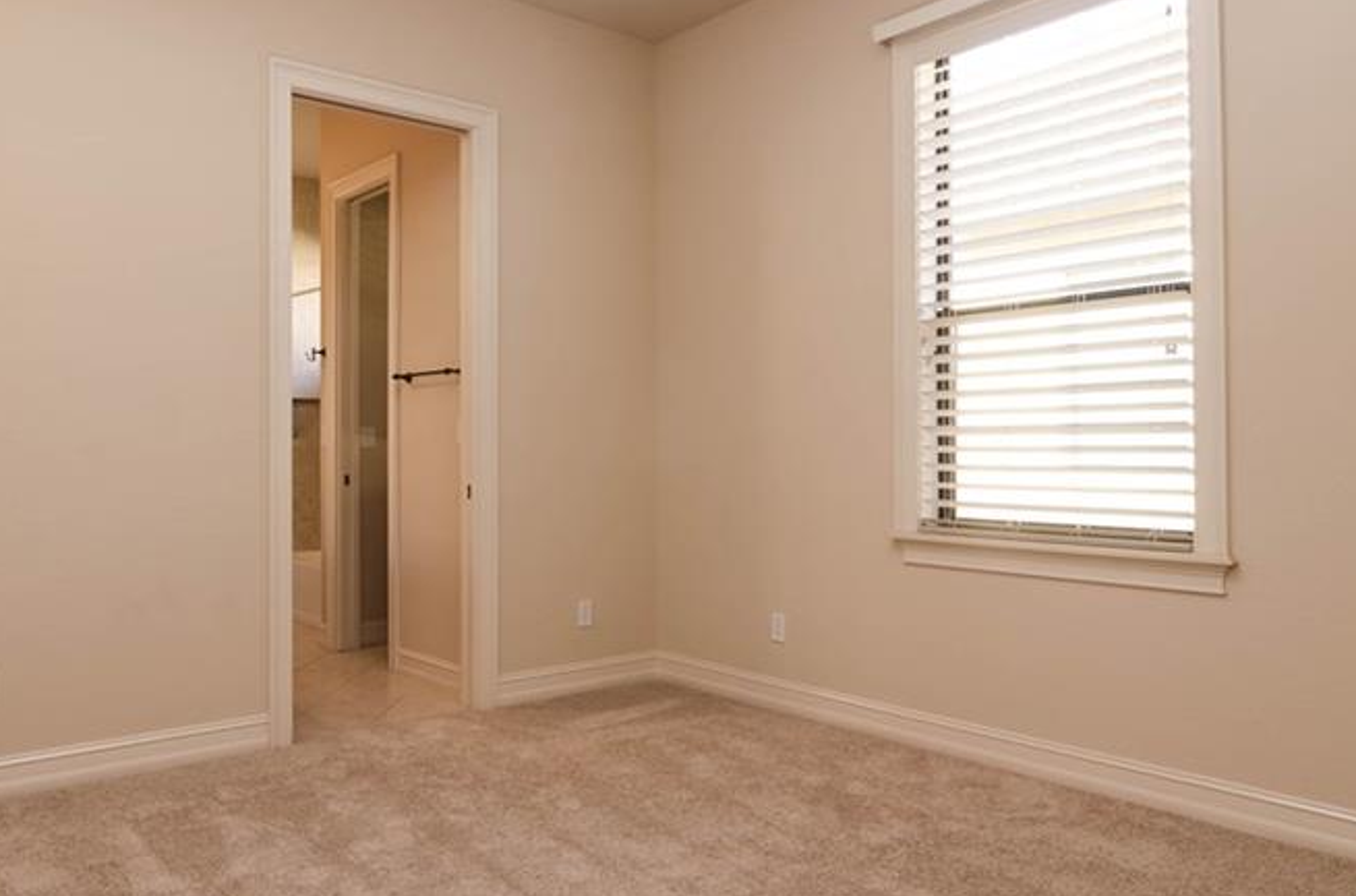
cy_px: 448
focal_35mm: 26
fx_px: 969
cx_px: 553
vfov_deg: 49.7
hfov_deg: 69.4
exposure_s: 1/6
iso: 200
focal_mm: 11
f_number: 9
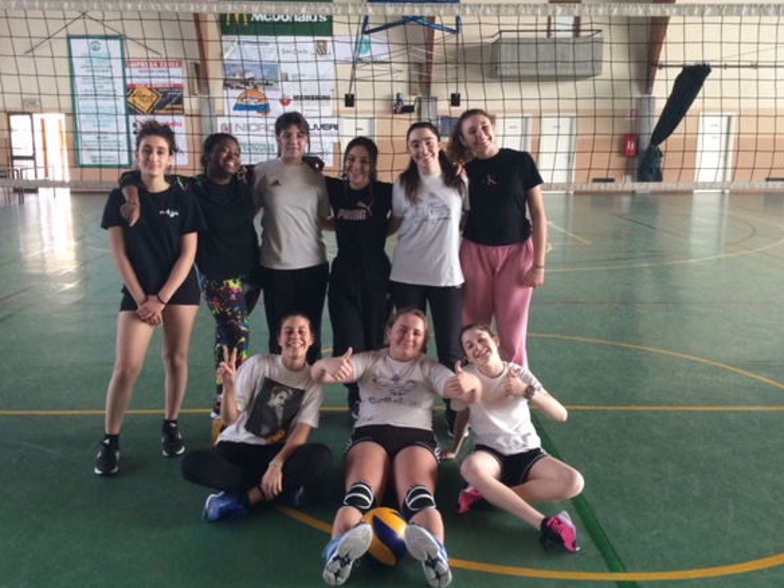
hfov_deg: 54.0
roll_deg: -2.3
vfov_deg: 41.8
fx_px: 770
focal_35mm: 34
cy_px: 281
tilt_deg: -12.1
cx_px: 383
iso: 125
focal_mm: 3.3
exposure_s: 1/33
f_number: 2.4
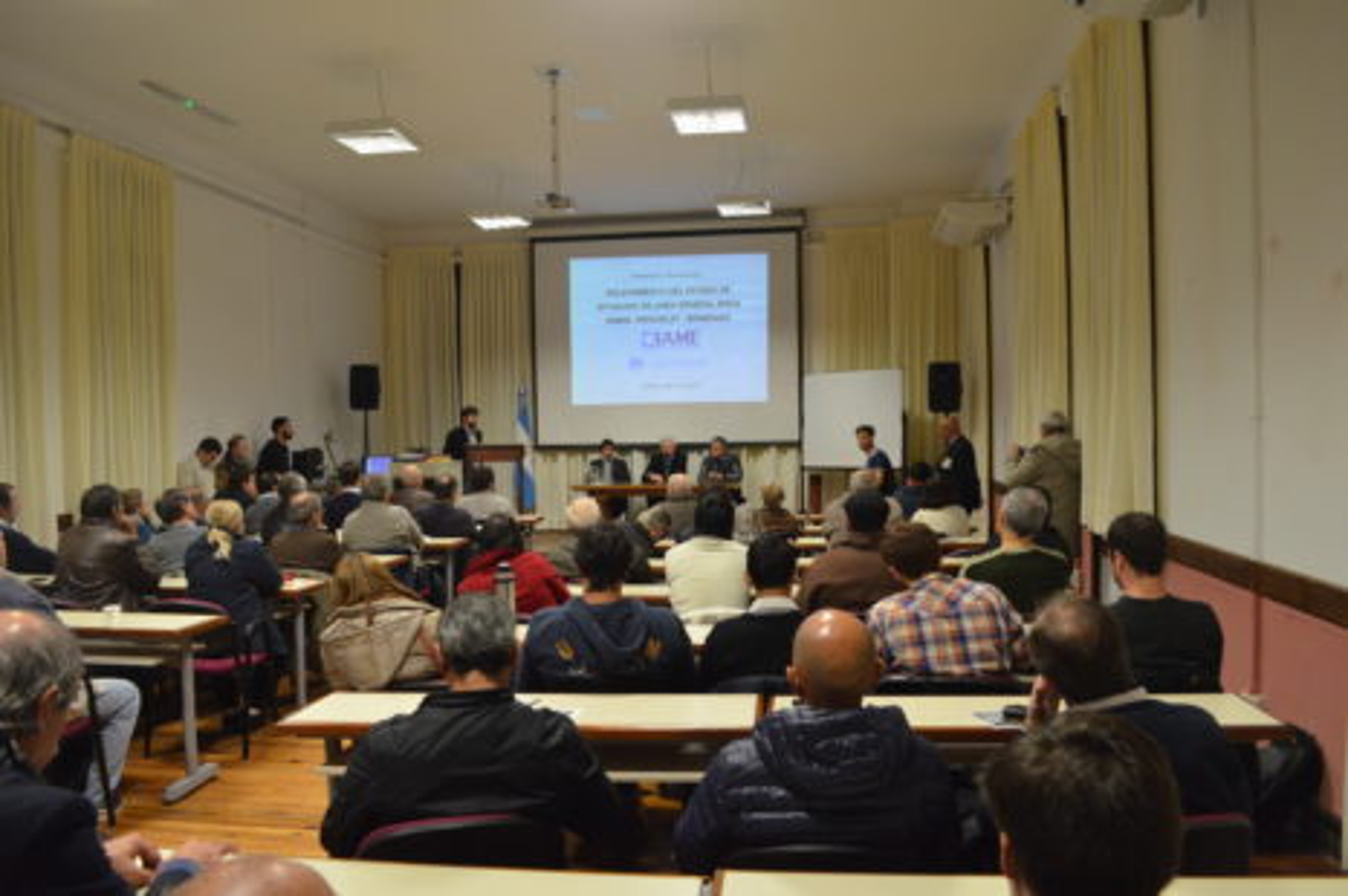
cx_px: 674
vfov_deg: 47.9
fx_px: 1010
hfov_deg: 67.4
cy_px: 448
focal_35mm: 27
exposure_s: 1/100
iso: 2500
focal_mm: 18
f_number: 5
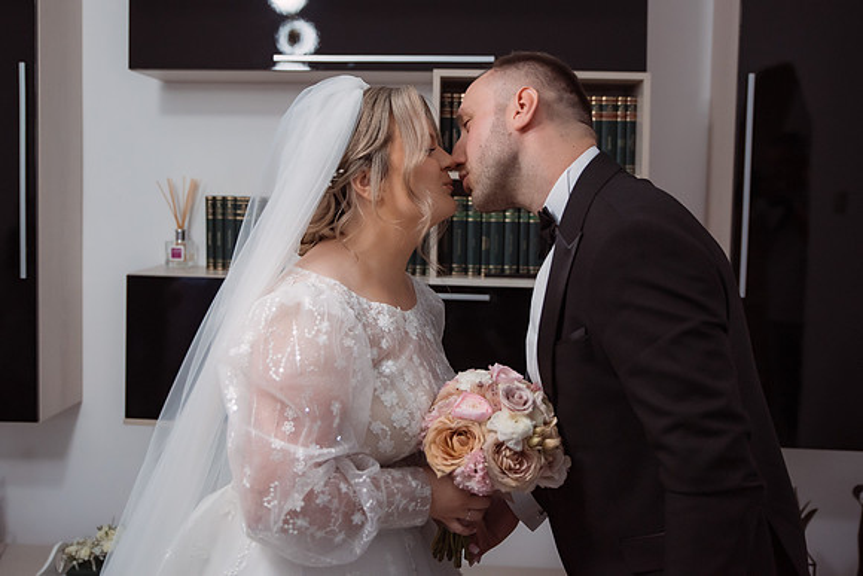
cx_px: 432
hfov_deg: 46.1
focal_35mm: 42
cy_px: 228
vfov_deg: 31.6
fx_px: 1013
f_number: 2.8
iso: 1600
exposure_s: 1/200
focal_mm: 35
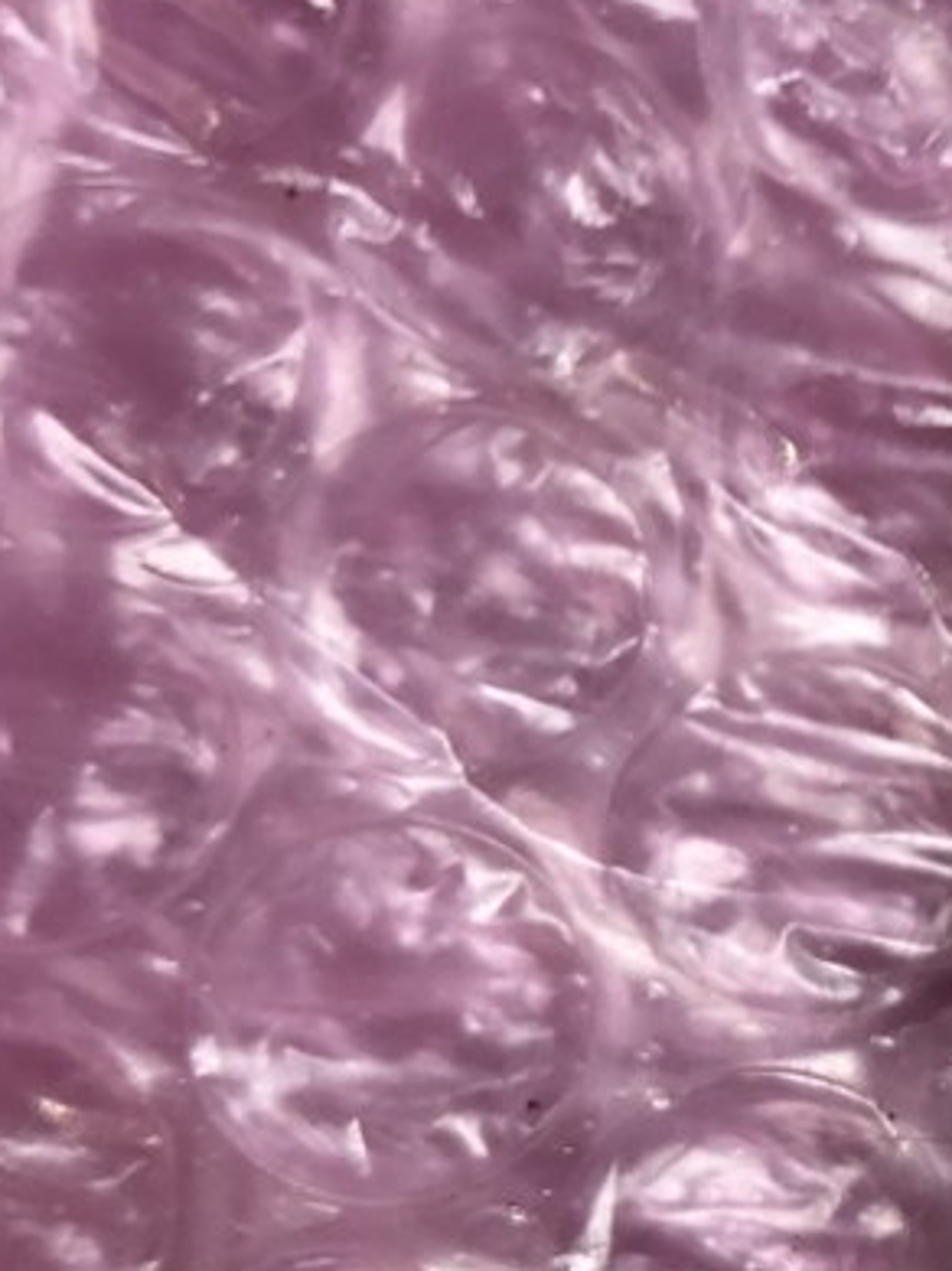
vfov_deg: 21.3
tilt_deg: -74.9
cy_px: 688
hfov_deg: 14.6
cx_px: 1545
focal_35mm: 92
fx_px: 3377
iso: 40
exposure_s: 1/24
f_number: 1.8
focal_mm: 3.99
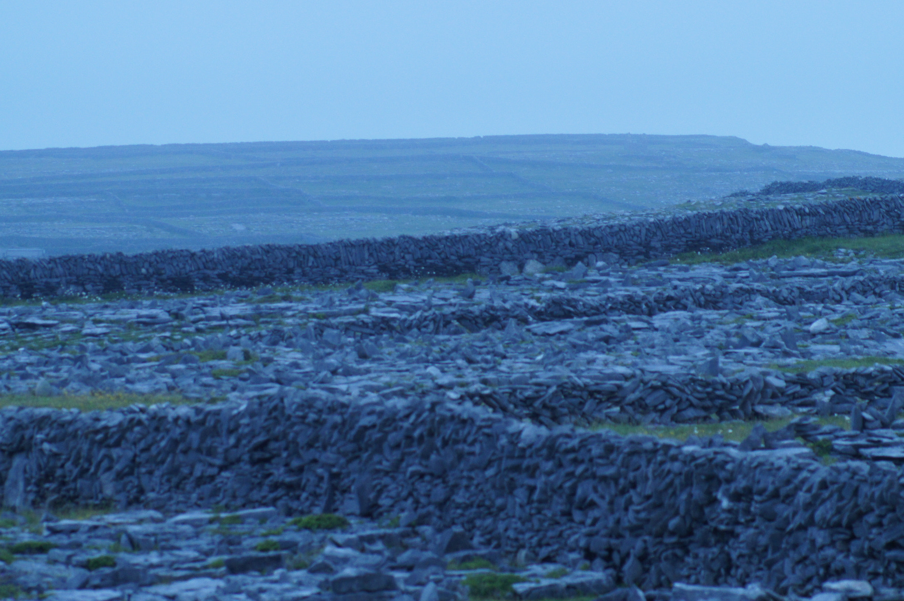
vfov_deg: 6.1
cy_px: 300
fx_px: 5644
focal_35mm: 225
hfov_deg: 9.2
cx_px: 452
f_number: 5.6
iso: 800
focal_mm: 150
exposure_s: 1/1600
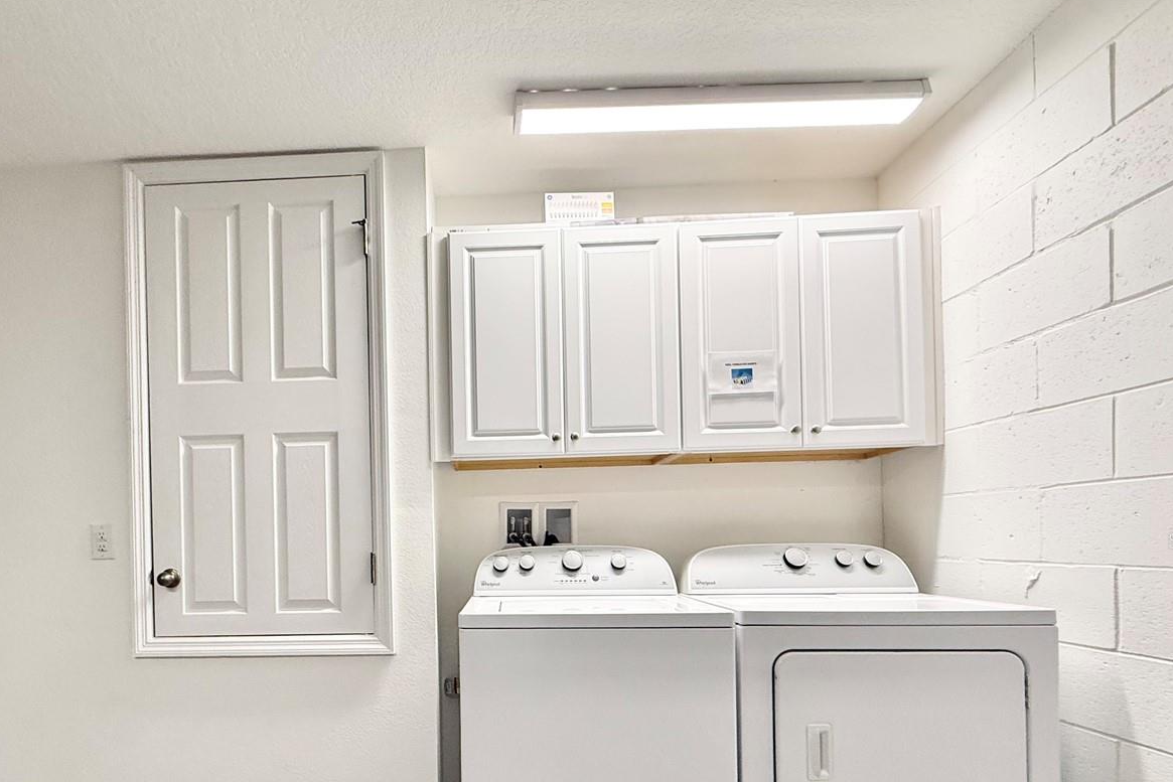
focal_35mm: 20
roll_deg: +2.2
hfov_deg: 82.8
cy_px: 540
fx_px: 652
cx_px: 458
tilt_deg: +0.9
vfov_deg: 60.0
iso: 250
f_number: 2.2
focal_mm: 2.22
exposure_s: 1/120
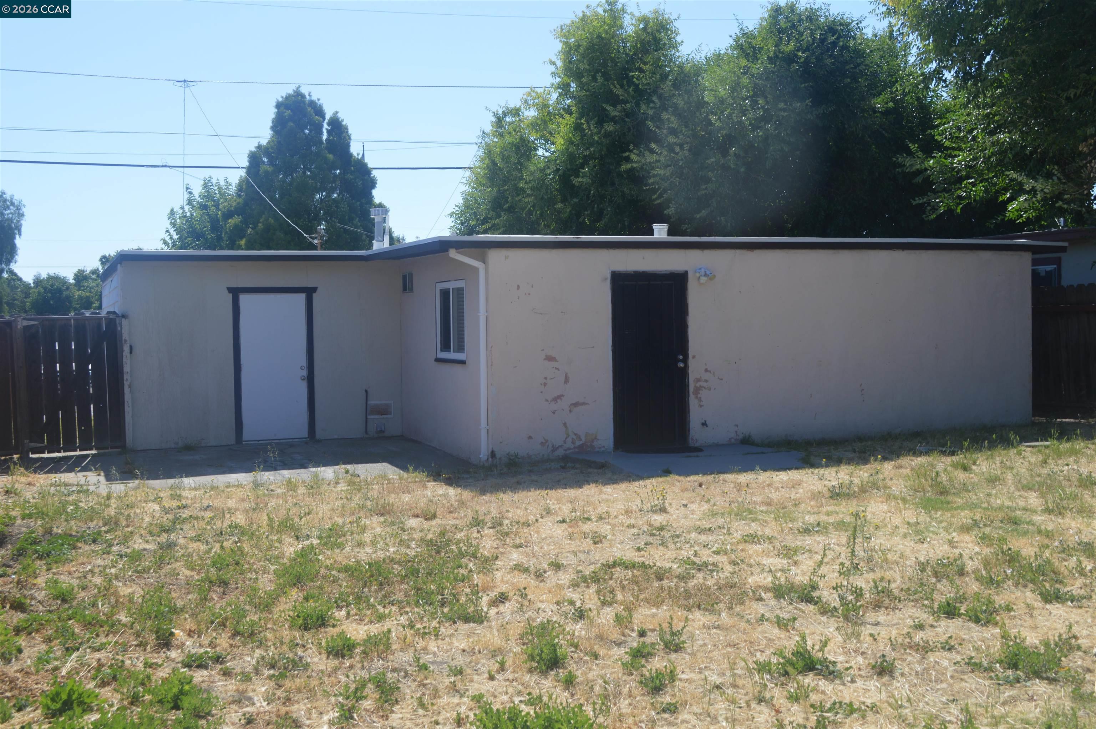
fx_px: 1186
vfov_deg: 34.1
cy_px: 364
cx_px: 548
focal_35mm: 39
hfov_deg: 49.6
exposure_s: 1/200
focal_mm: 26
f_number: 7.1
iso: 100
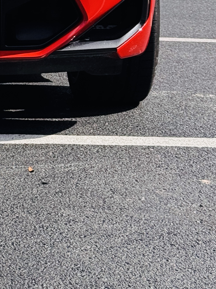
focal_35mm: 147
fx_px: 1224
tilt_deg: -1.4
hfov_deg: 9.8
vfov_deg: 13.0
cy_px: -95
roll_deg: +1.7
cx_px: -98
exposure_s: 1/5848
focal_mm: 6.76
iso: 64
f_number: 1.78
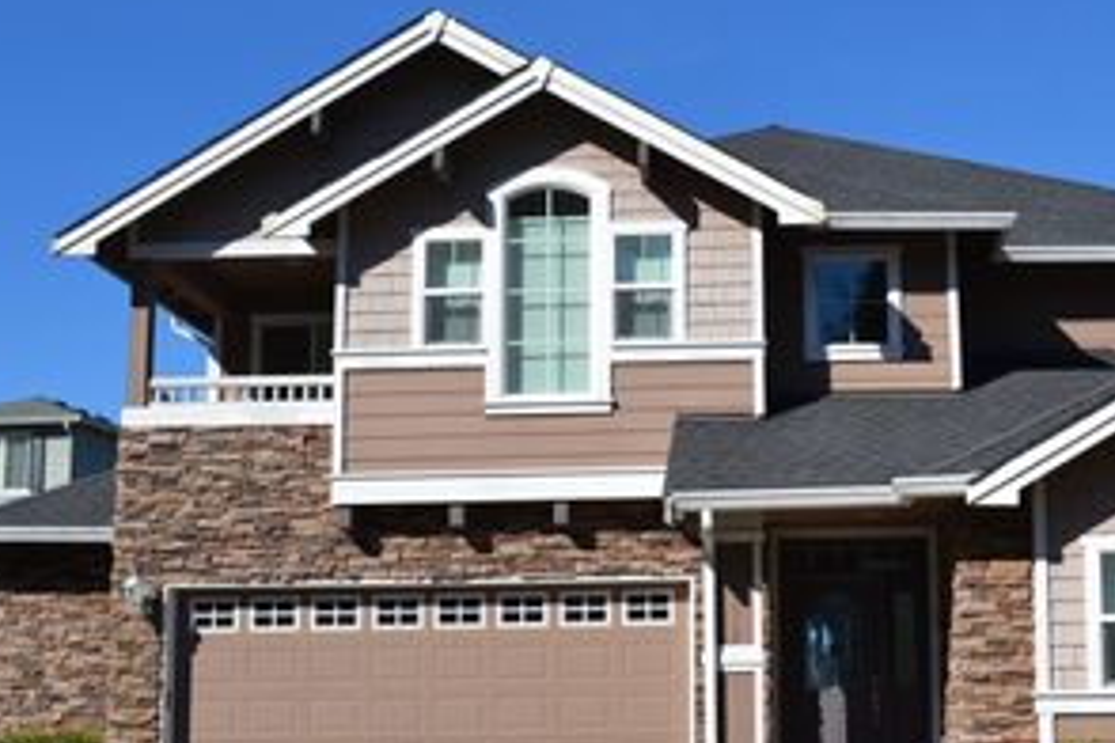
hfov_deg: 38.3
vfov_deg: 26.4
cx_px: 766
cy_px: 487
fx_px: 1579
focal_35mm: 51
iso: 100
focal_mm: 20
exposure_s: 1/320
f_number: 8
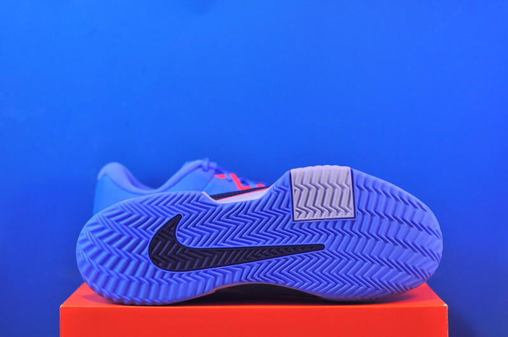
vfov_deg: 18.1
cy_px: 168
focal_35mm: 75
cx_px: 254
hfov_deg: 27.0
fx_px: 1057
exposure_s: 1/320
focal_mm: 50
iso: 250
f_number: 2.5
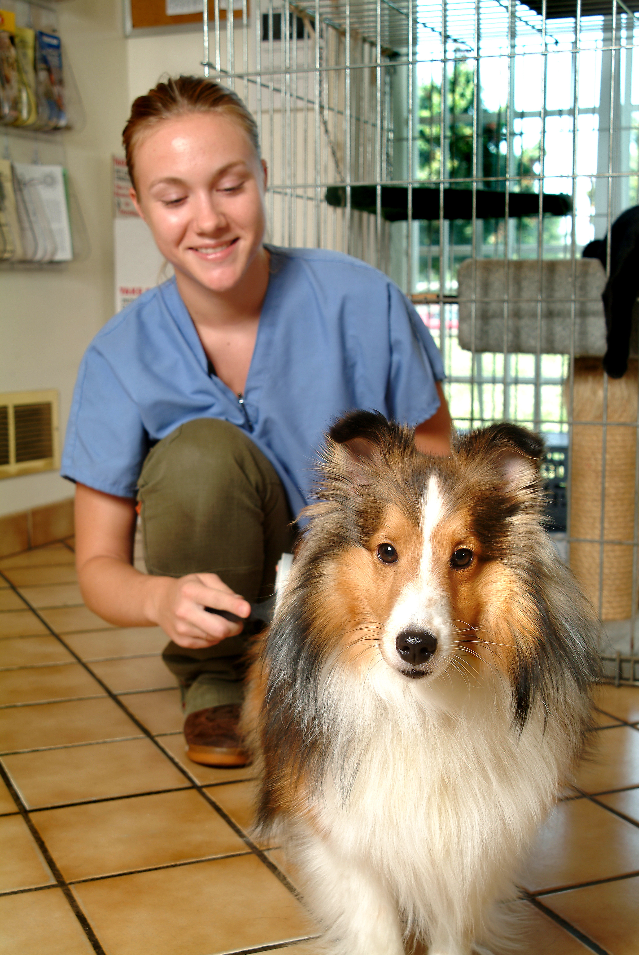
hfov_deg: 27.3
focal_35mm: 50
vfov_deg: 39.9
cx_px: 320
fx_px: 1314
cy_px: 478
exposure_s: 1/30
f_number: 6.7
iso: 100
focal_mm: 33
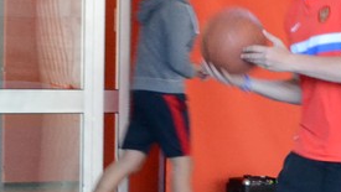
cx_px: 368
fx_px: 1375
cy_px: 138
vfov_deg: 8.0
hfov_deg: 13.9
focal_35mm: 152
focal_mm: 26
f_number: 4.5
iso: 3200
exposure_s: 1/80
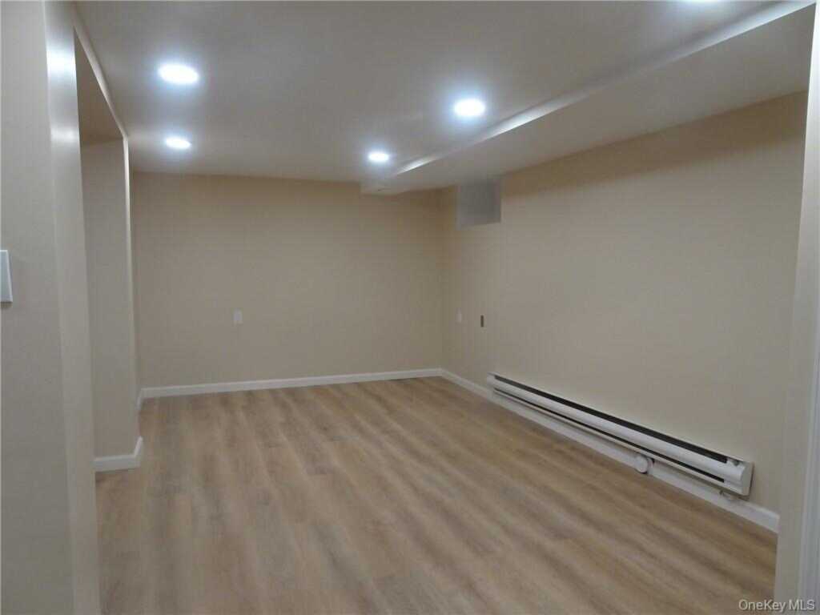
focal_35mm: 24
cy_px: 308
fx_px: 569
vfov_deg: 56.8
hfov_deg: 71.6
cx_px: 410
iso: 160
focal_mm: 4.1
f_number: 3.5
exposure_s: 1/30
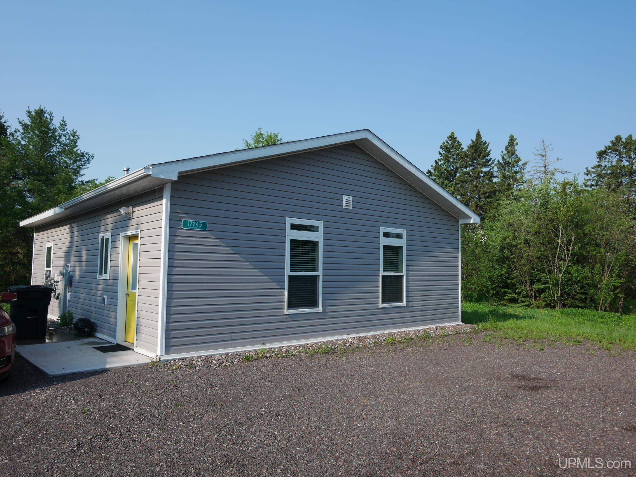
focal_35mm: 26
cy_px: 238
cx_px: 318
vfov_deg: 53.1
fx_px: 478
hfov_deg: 67.3
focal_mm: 13
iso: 200
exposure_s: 1/400
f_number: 7.1
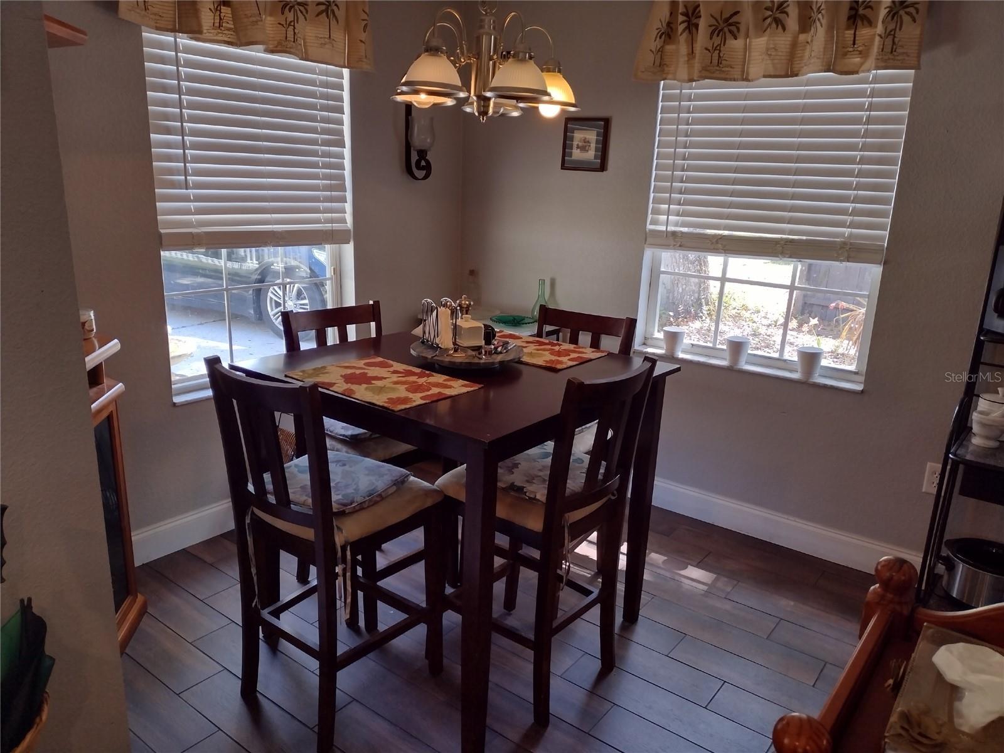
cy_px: 376
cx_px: 502
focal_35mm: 27
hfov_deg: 65.3
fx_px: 783
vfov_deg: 51.4
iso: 179
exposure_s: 1/120
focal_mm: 4.71
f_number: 1.7
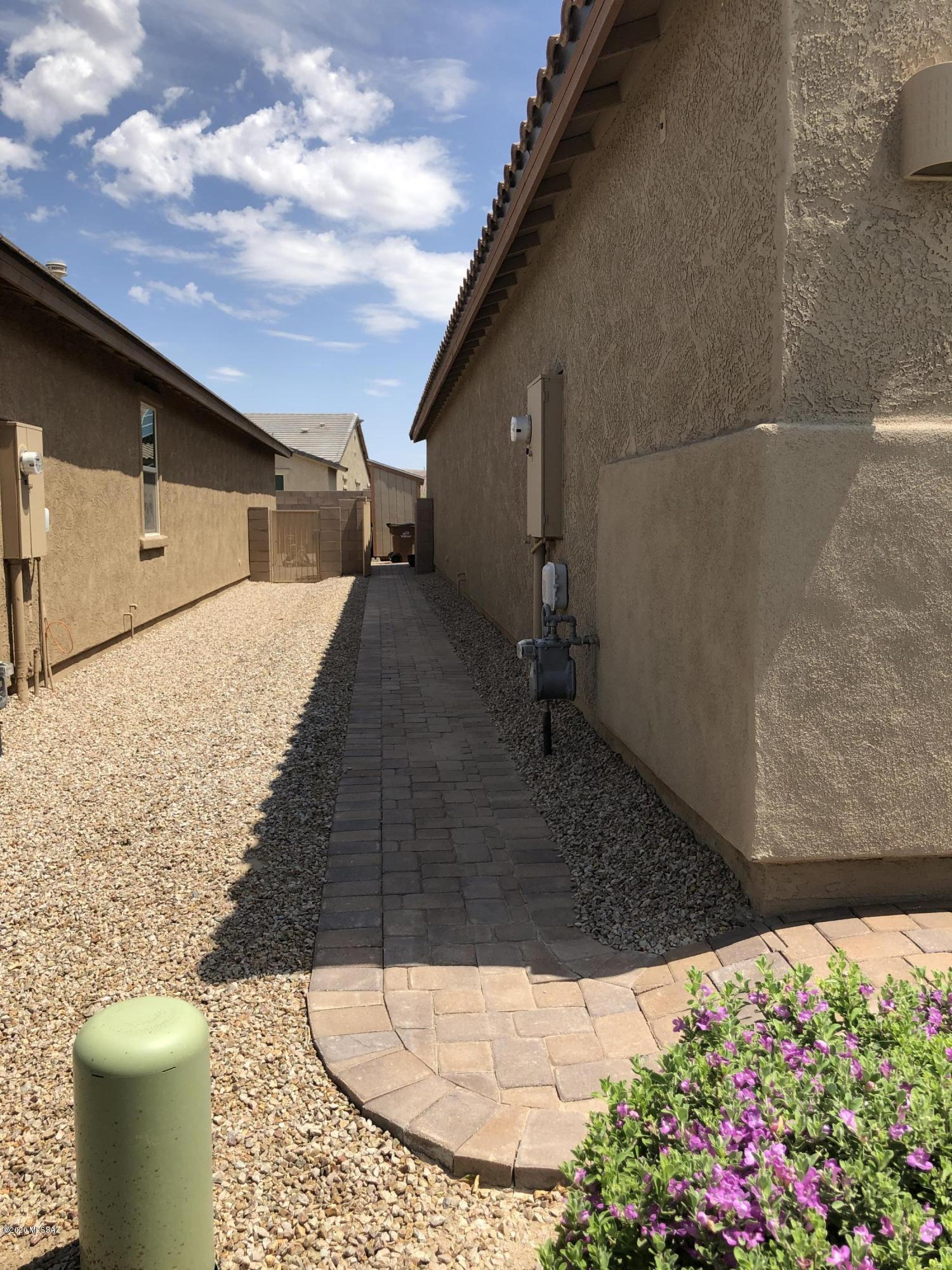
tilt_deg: -4.4
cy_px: 635
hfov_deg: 49.7
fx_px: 1027
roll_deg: -0.9
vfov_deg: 63.4
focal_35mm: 28
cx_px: 476
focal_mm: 3.99
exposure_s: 1/1779
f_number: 1.8
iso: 20
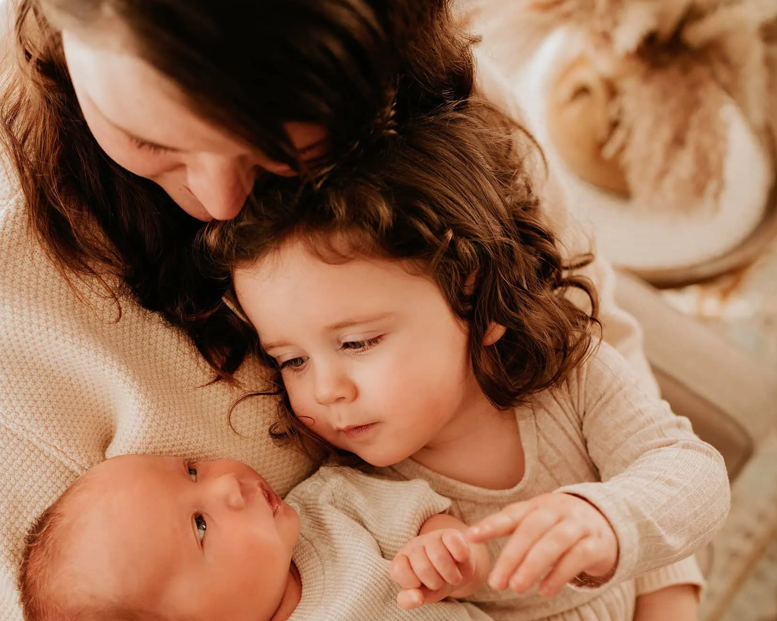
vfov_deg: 29.7
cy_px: 469
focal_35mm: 50
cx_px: 385
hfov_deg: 37.3
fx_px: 1150
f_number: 2.5
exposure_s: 1/250
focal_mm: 35
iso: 1100
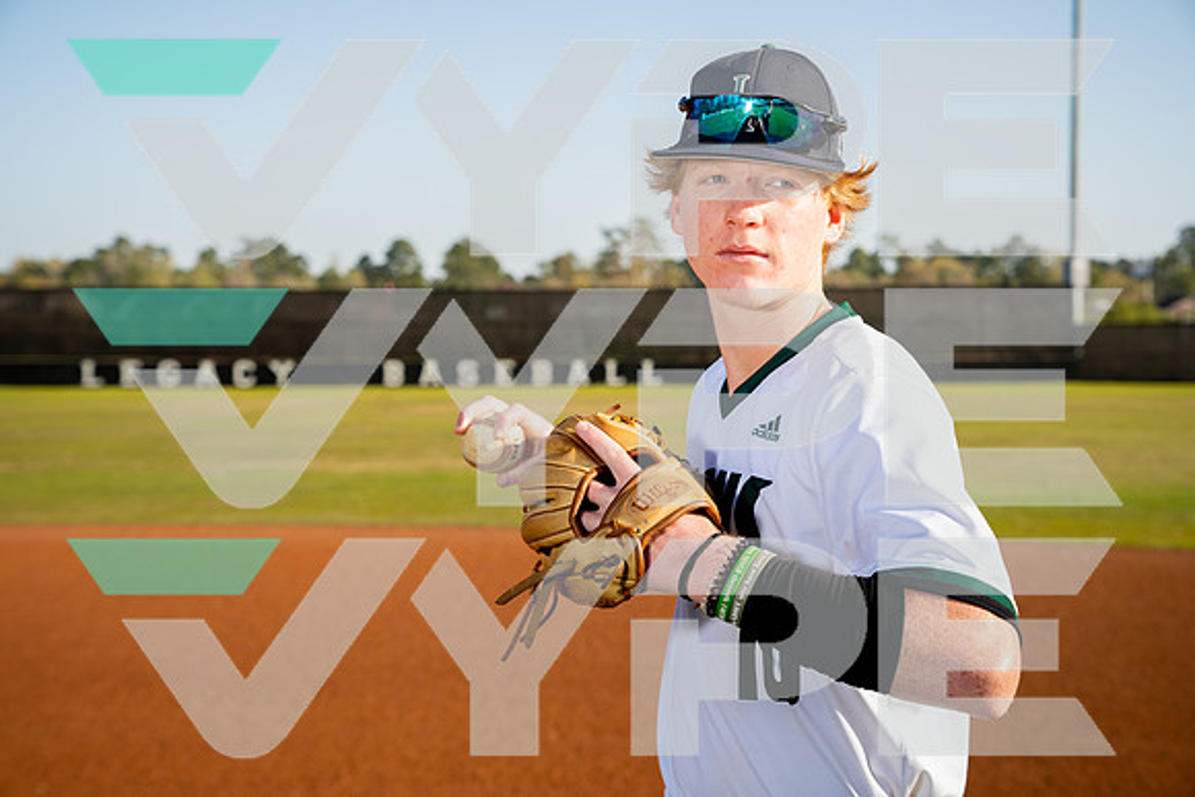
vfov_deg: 21.6
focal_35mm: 63
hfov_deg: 31.9
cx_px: 598
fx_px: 2092
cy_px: 398
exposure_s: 1/250
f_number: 5.6
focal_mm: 63
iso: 100
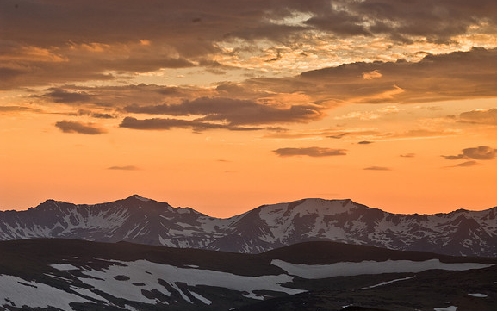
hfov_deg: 17.0
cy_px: 165
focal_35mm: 123
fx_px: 1667
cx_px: 249
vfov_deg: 10.7
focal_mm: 80
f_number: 16
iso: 100
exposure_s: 1/3
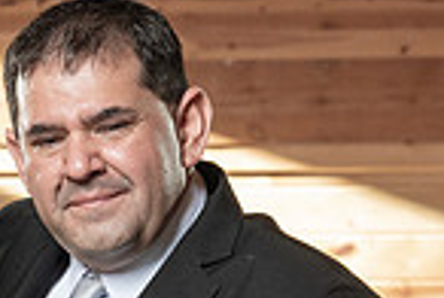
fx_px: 3819
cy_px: 535
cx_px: 87
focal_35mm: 309
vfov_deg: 4.4
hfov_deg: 6.6
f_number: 5.6
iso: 2000
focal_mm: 70
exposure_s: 1/200
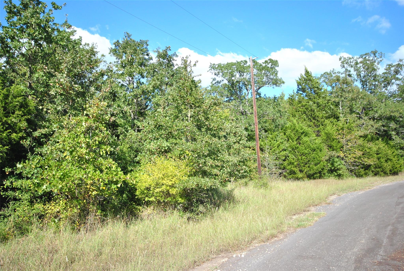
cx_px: 202
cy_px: 136
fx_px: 337
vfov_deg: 43.8
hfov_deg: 61.8
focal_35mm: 30
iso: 400
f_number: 5.6
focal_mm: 20
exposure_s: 1/800
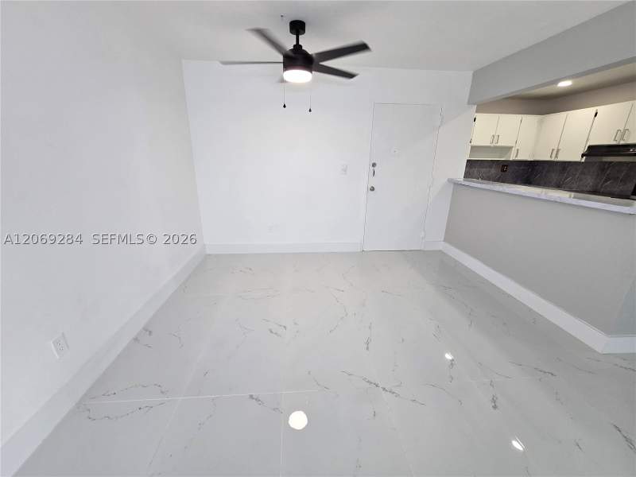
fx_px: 239
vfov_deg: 89.9
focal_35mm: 13
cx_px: 318
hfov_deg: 106.2
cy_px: 238
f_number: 2.2
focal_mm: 2.2
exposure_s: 1/60
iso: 64
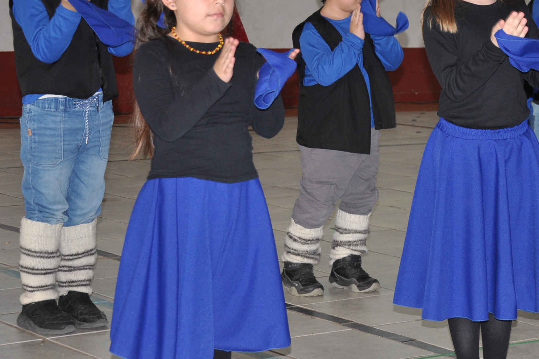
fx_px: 1677
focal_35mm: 112
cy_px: 74
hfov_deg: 18.0
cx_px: 470
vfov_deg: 12.2
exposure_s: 1/125
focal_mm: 38
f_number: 4.5
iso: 400
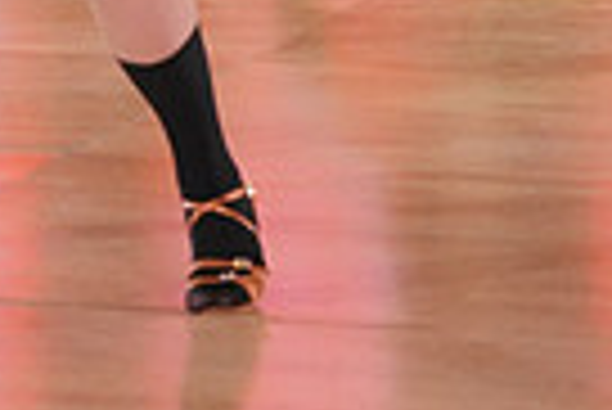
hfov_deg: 9.4
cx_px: -99
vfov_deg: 6.2
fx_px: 3693
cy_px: -448
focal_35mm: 217
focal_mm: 51
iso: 5000
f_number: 5.6
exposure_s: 1/400
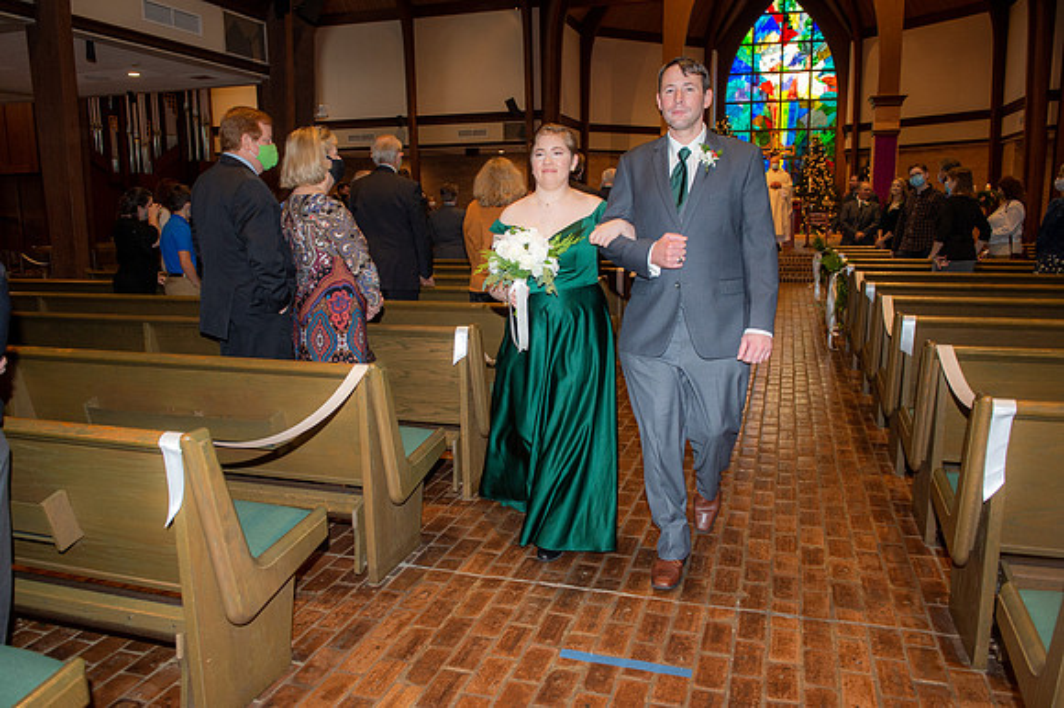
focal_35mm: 28
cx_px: 532
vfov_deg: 46.9
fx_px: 817
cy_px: 354
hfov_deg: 66.1
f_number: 5.6
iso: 1600
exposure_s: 1/125
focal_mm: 27
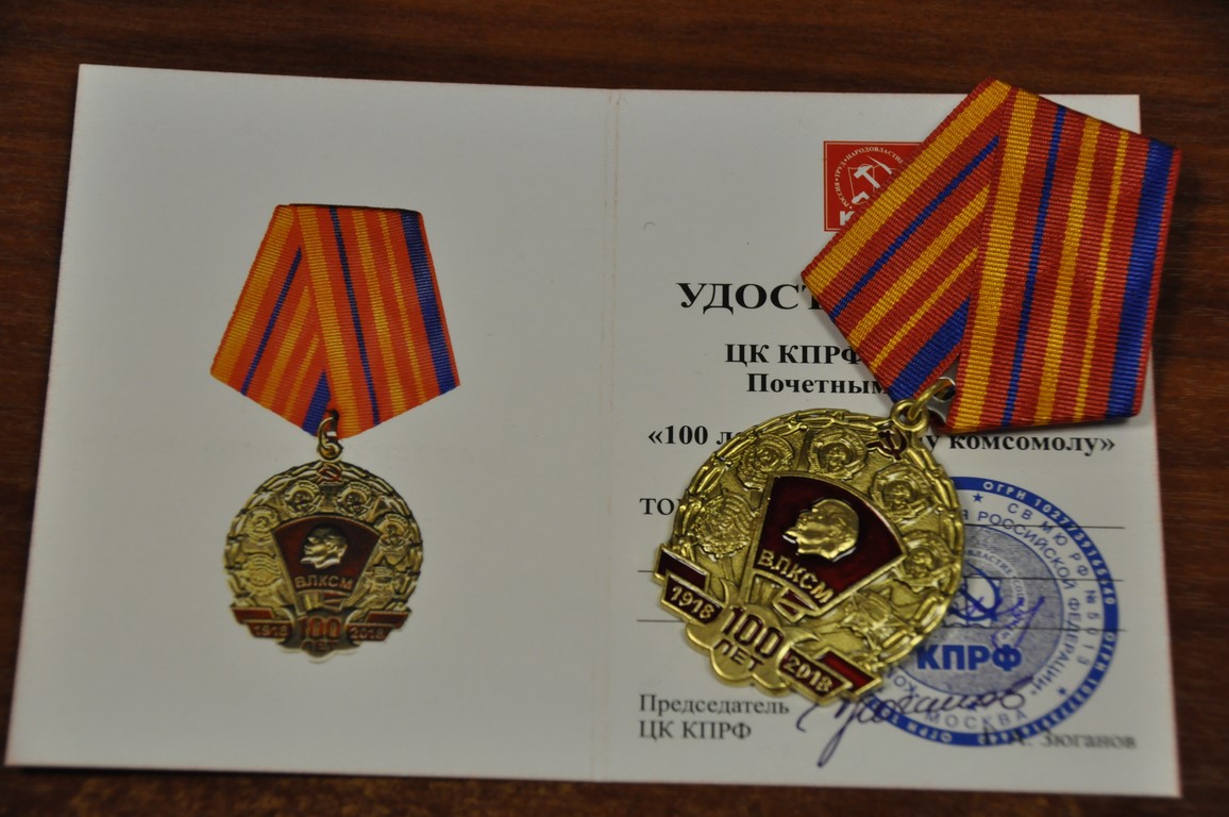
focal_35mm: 112
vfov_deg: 12.1
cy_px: 408
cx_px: 614
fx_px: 3836
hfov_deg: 18.2
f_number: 8
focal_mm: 75
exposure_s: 1/80
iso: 1000
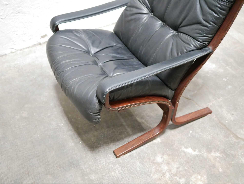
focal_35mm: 40
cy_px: 92
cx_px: 122
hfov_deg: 46.8
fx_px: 282
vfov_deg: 36.0
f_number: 1.7
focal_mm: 20
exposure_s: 1/30
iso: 3200
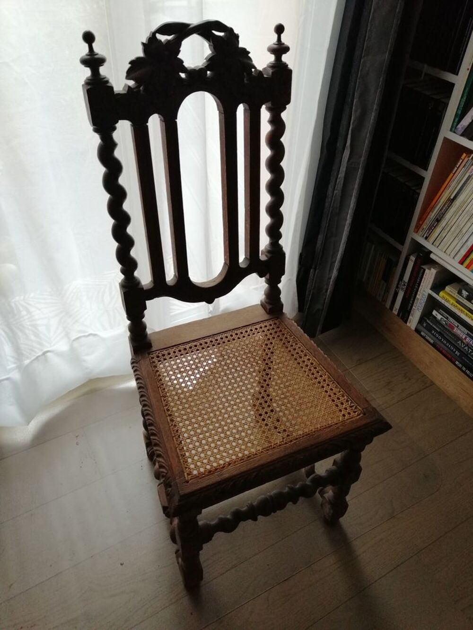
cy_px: 315
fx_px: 492
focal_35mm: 27
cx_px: 236
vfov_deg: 65.3
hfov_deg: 51.4
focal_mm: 3.95
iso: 160
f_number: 1.8
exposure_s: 1/50
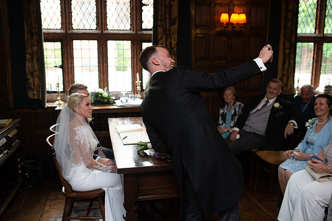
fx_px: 323
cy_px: 110
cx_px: 166
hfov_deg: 54.5
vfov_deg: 37.8
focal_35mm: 35
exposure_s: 1/100
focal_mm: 35
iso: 250
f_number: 2.5
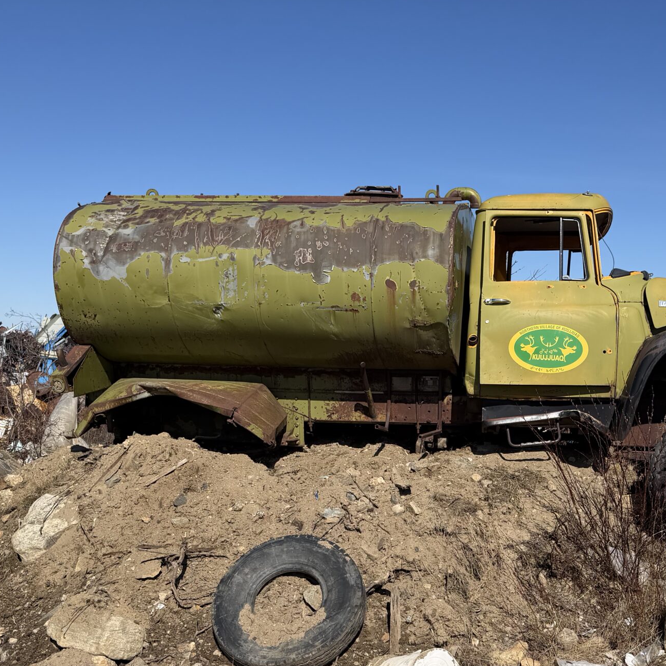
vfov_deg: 39.1
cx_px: 448
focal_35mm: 42
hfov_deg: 39.5
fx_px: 914
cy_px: 488
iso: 80
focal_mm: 6.76
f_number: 1.78
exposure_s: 1/6711
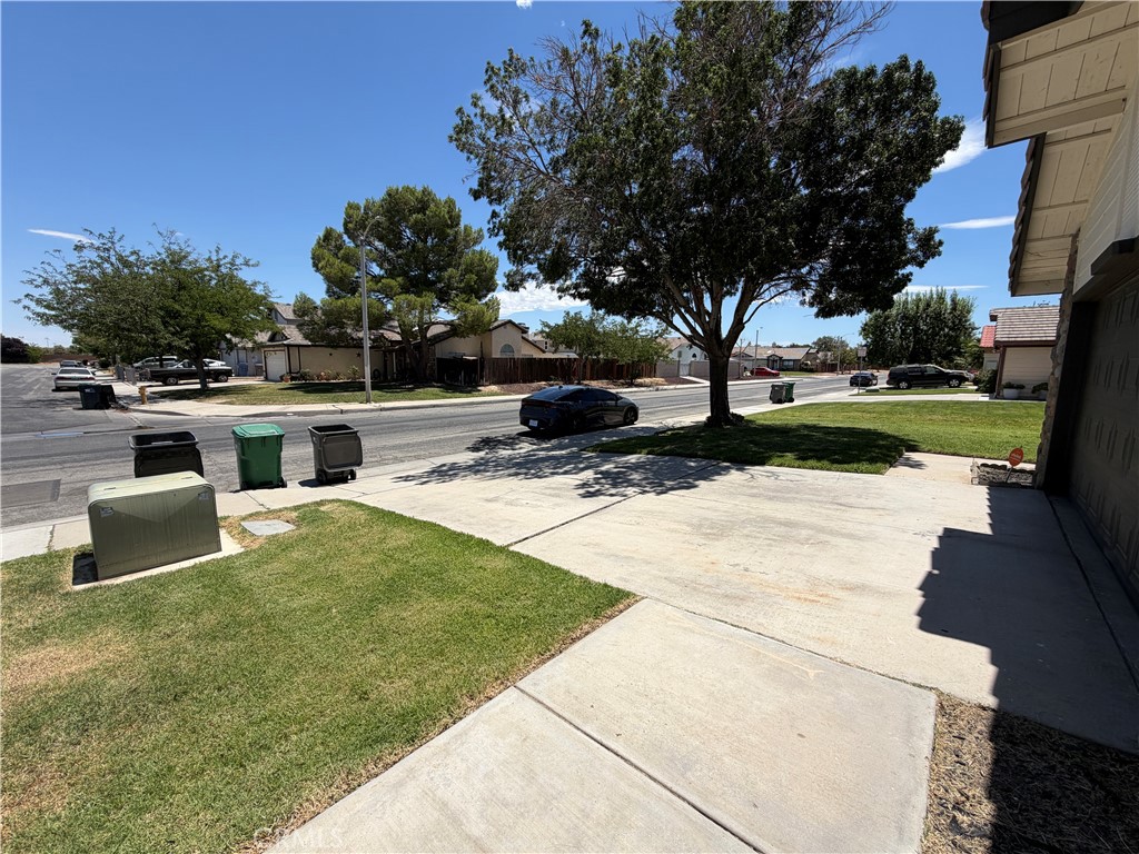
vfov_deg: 85.7
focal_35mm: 14
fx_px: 461
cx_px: 570
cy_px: 427
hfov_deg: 102.1
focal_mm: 2.22
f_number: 2.2
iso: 20
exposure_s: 1/1068
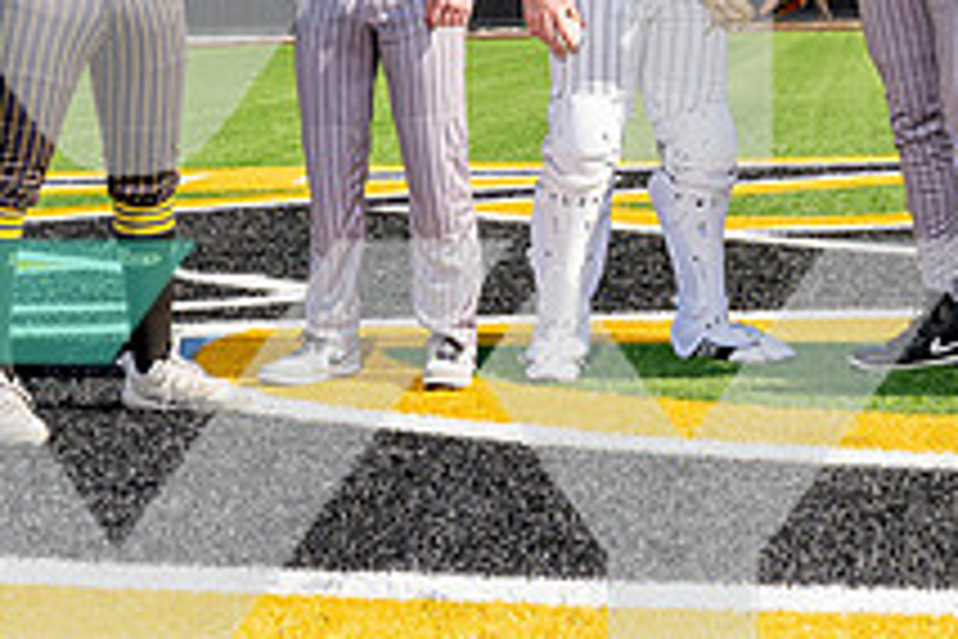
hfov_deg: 18.9
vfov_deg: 12.7
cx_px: 886
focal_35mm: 106
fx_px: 2821
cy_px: -65
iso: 100
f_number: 8
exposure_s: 1/250
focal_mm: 39
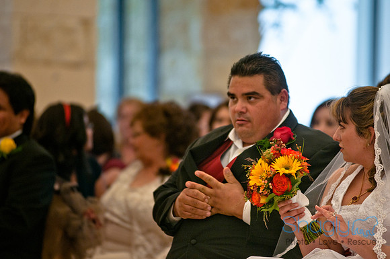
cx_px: 195
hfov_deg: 6.9
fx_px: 3245
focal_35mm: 300
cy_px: 130
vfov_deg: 4.6
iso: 400
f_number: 2.8
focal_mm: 200
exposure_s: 1/100
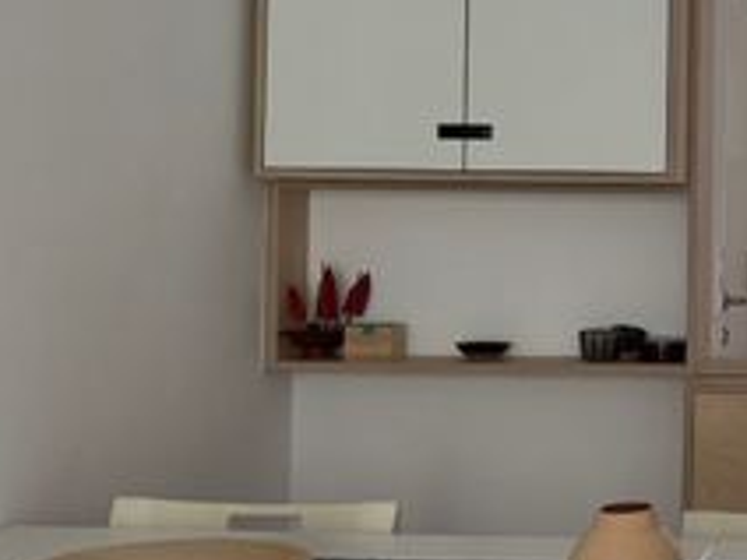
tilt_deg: +1.9
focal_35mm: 68
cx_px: 997
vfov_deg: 21.4
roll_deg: +0.0
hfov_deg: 24.5
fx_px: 1467
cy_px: 137
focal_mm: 6.76
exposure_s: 1/94
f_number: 1.78
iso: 200
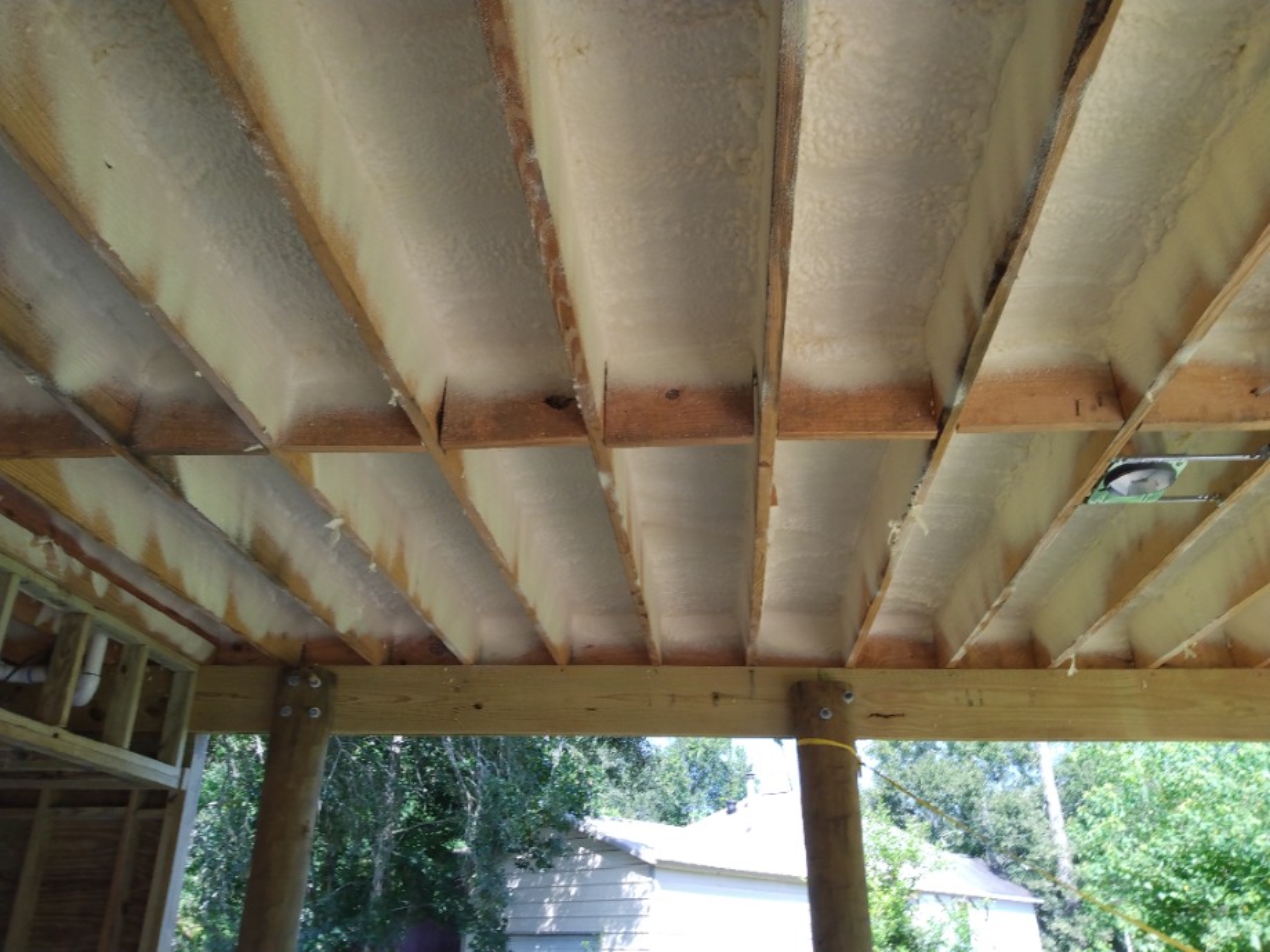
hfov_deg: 81.7
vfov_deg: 66.0
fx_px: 734
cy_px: 476
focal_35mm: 20
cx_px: 635
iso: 100
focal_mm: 3.54
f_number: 2
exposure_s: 1/243
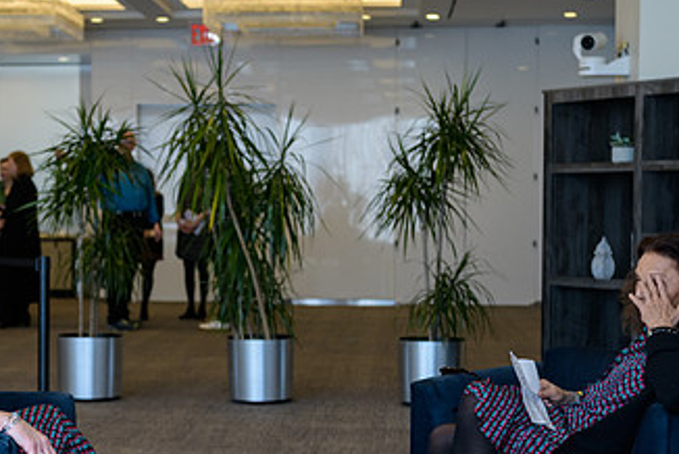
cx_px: 246
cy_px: 274
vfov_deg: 17.1
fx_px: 1510
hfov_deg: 25.2
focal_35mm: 80
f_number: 3.2
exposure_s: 1/250
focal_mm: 45
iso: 800
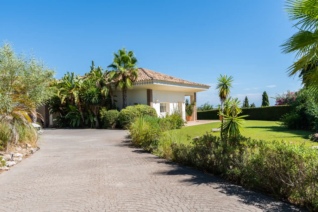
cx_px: 159
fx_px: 247
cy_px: 106
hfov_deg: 65.5
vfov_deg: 46.4
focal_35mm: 28
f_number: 7.1
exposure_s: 1/80
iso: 100
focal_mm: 28
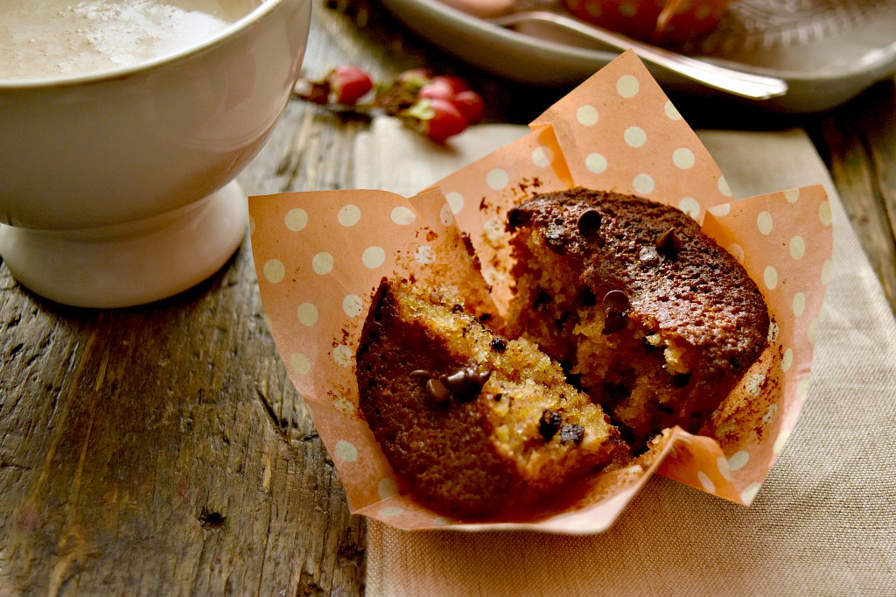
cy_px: 298
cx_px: 448
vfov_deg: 25.0
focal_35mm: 54
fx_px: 1343
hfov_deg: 36.9
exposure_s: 1/500
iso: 320
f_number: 4.8
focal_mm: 36
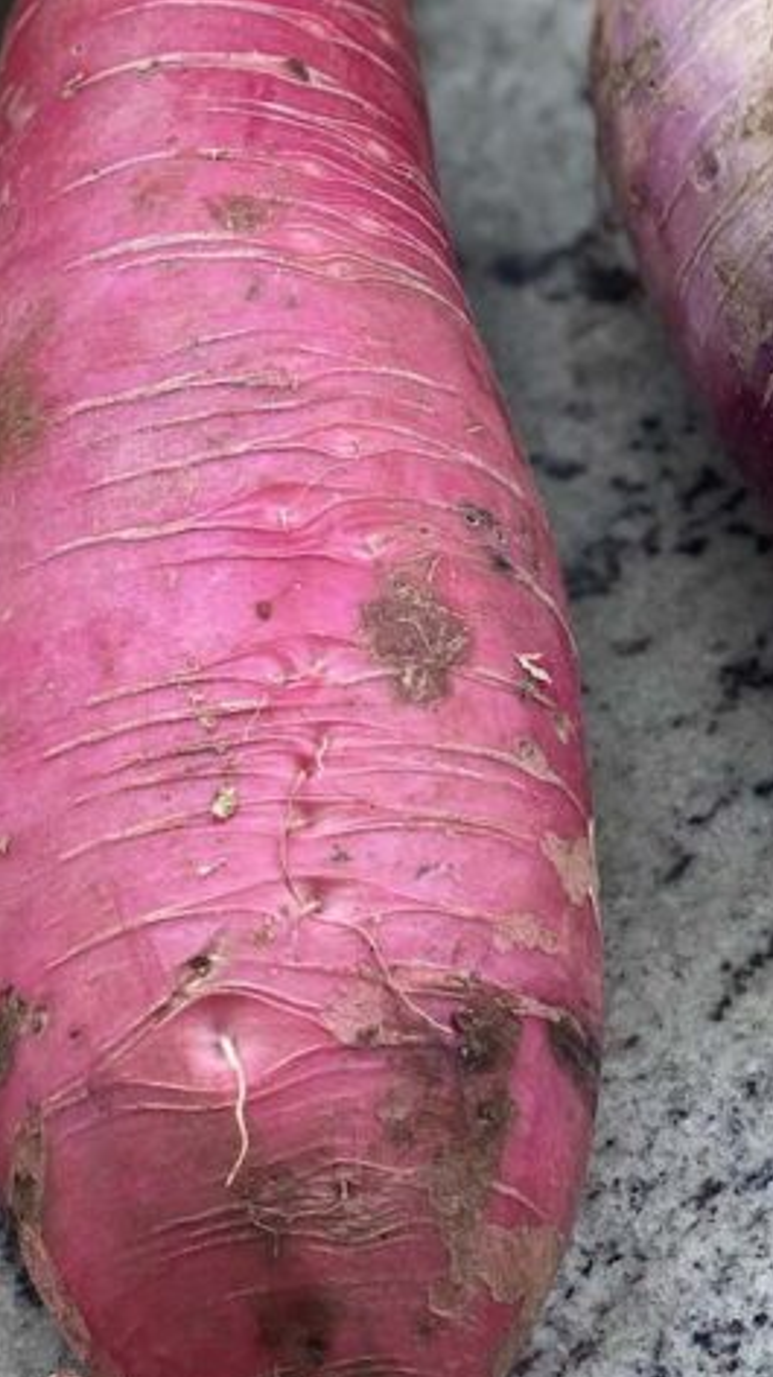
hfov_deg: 9.8
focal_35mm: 123
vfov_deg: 17.4
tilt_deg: -57.1
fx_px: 4488
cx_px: 324
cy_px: 604
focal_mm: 6
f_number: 2
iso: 20
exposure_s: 1/128
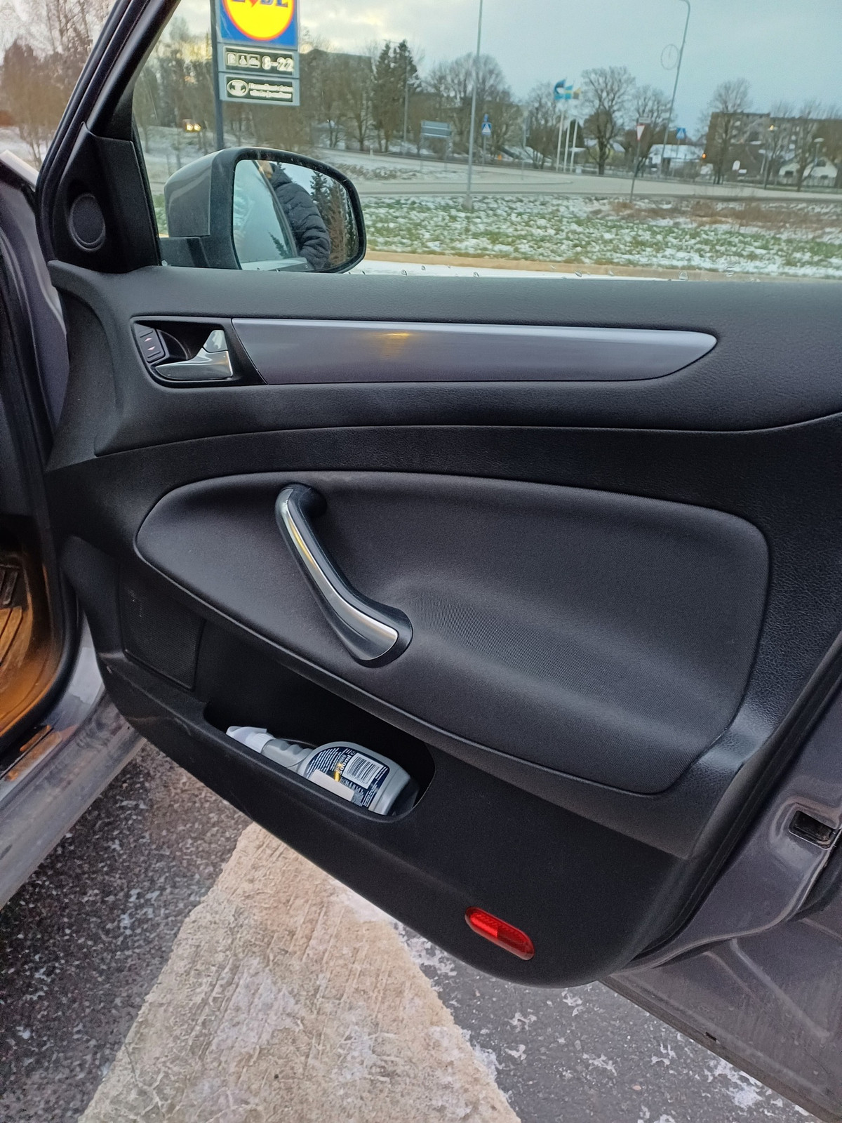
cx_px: 421
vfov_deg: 69.4
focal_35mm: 25
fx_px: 811
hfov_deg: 54.9
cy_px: 562
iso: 400
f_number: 1.8
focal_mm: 4.65
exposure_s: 1/25
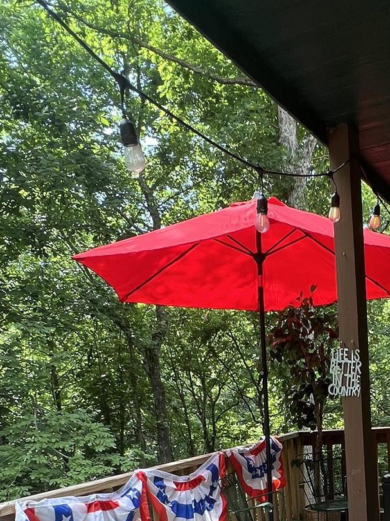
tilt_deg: -10.3
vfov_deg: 44.1
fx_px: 556
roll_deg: +4.4
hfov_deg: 37.5
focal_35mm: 37
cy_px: 500
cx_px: 300
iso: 32
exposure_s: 1/127
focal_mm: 1.57
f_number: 1.8
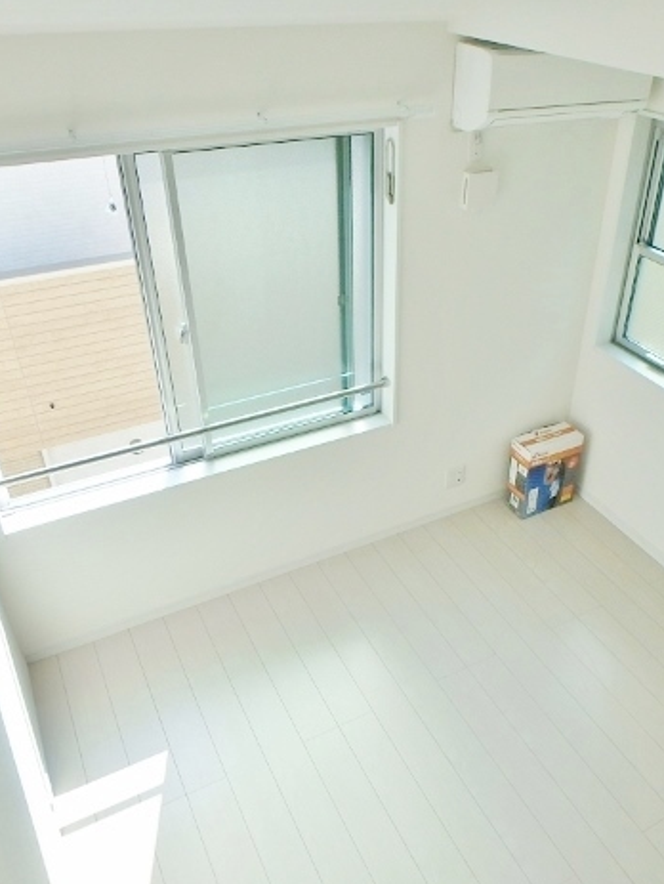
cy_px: 451
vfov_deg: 61.6
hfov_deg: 47.9
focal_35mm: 29
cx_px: 408
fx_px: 741
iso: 125
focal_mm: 3.7
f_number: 3.5
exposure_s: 1/400
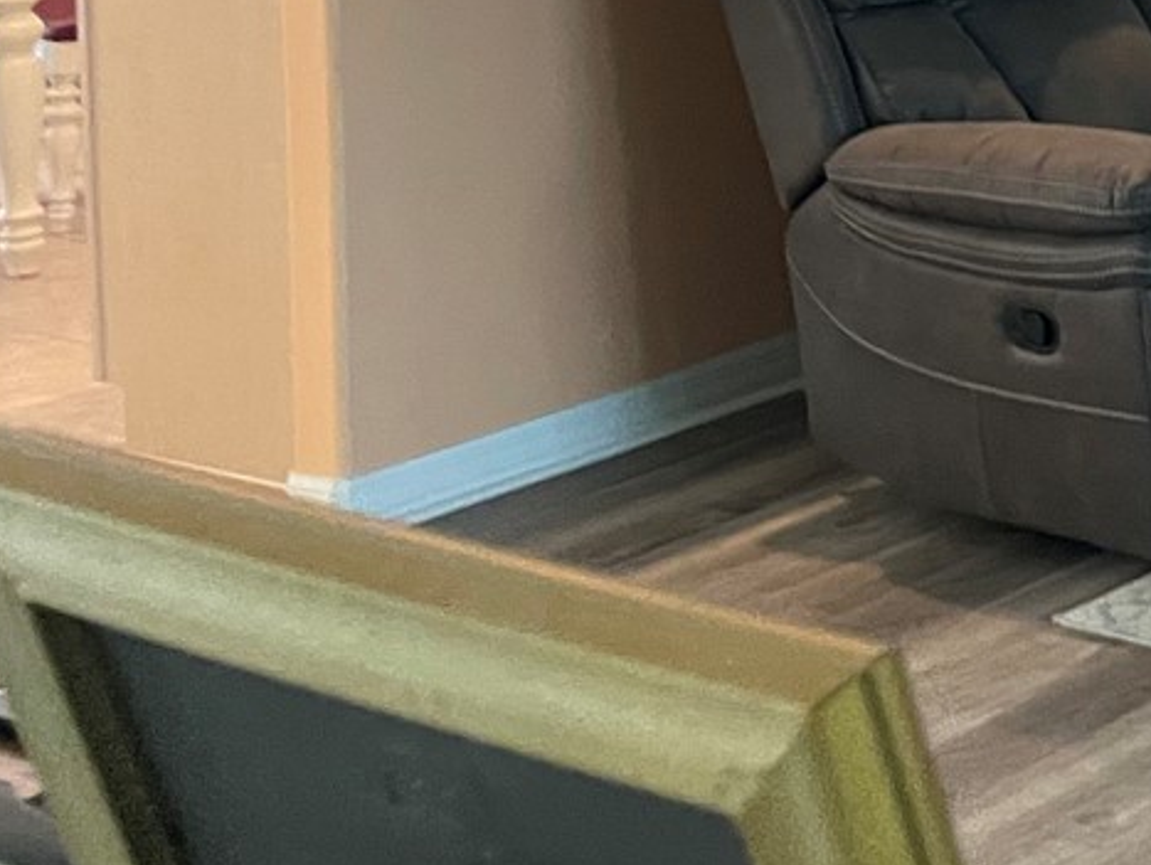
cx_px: 1942
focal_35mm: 89
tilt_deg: -2.6
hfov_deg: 18.3
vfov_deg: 15.5
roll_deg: +0.3
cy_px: -367
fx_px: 2962
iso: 250
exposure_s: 1/60
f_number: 1.6
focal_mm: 4.2
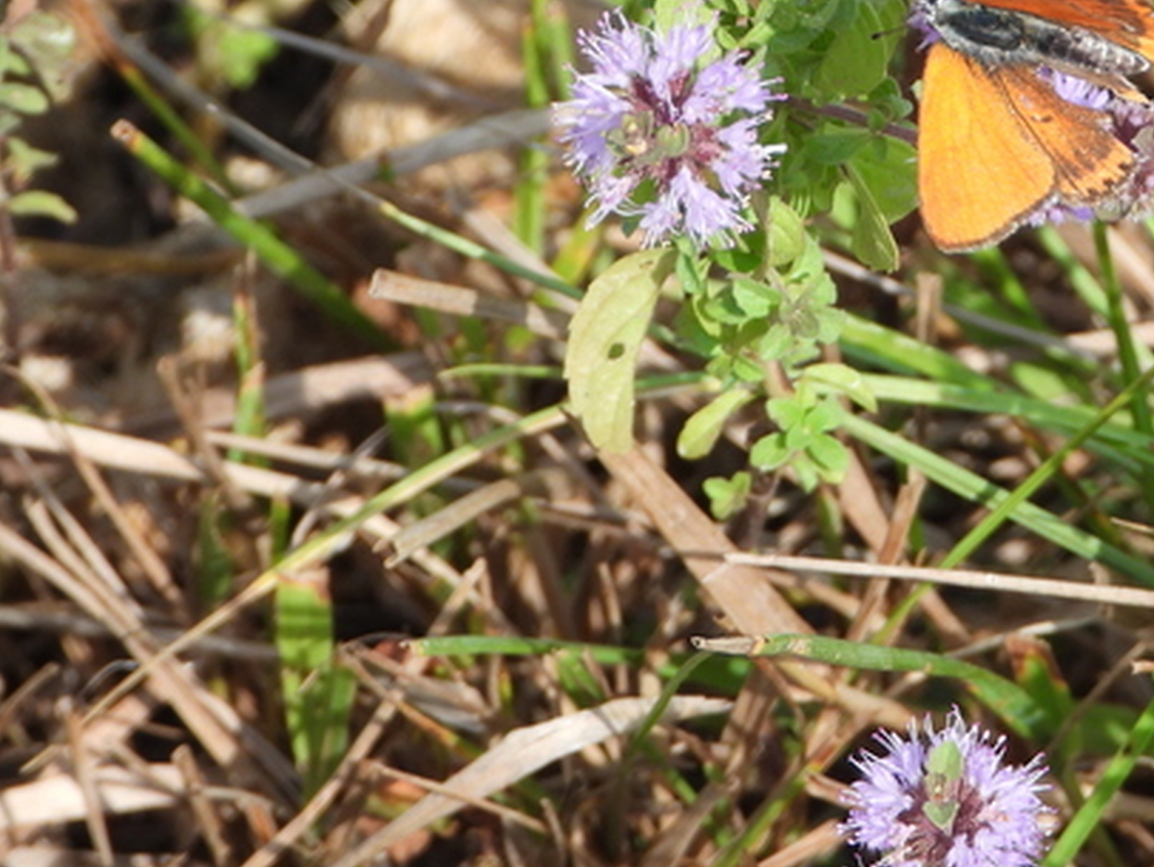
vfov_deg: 1.5
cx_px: 1158
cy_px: -11
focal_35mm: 980
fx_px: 32690
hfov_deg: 2.0
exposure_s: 1/400
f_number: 5
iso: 100
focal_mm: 83.9
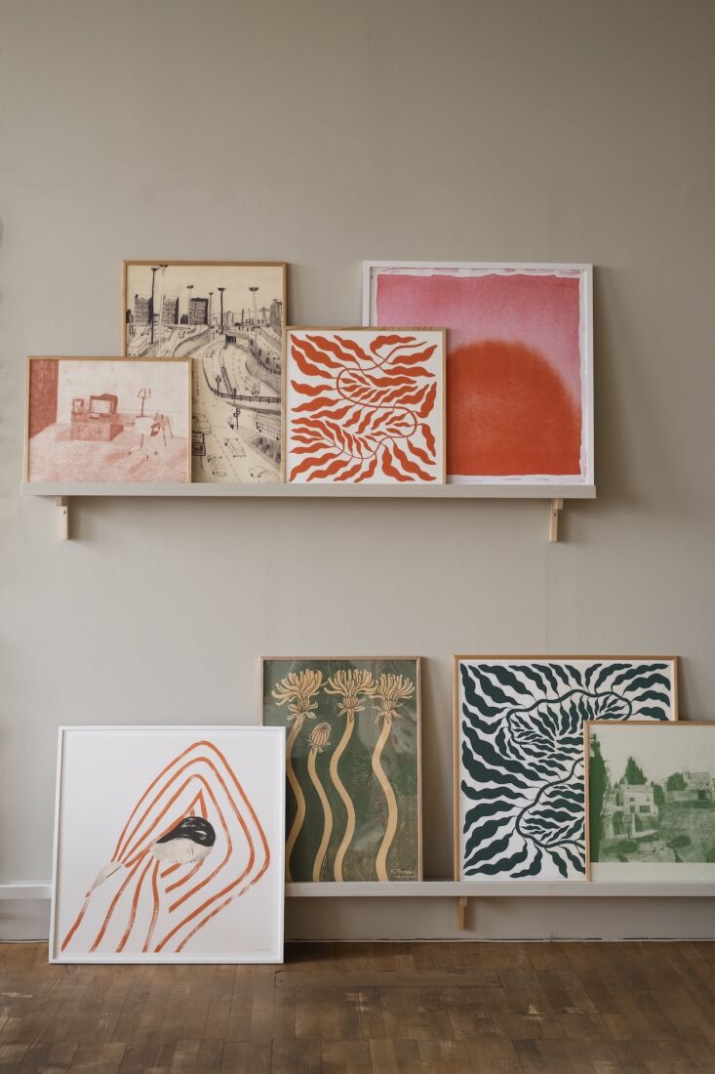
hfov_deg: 29.9
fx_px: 1341
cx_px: 358
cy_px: 537
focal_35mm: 45
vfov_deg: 43.6
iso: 640
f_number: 2.8
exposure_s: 1/125
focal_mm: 30.2
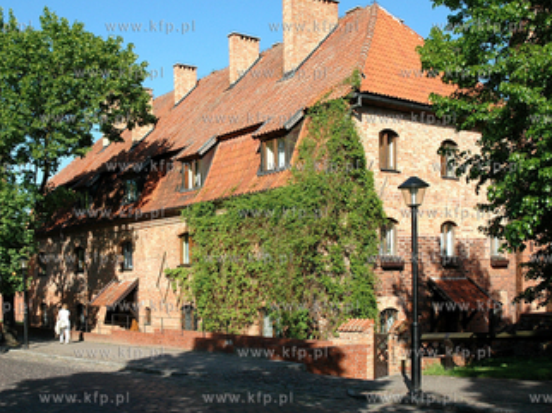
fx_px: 685
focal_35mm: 43
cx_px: 211
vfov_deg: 33.5
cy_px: 189
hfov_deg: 43.6
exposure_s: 1/400
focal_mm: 24
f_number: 8
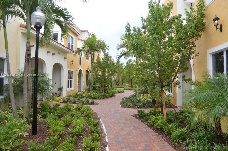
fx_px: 171
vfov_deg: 47.8
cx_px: 114
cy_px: 76
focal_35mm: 27
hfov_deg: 67.4
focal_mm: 18
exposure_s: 1/200
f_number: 5.6
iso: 100
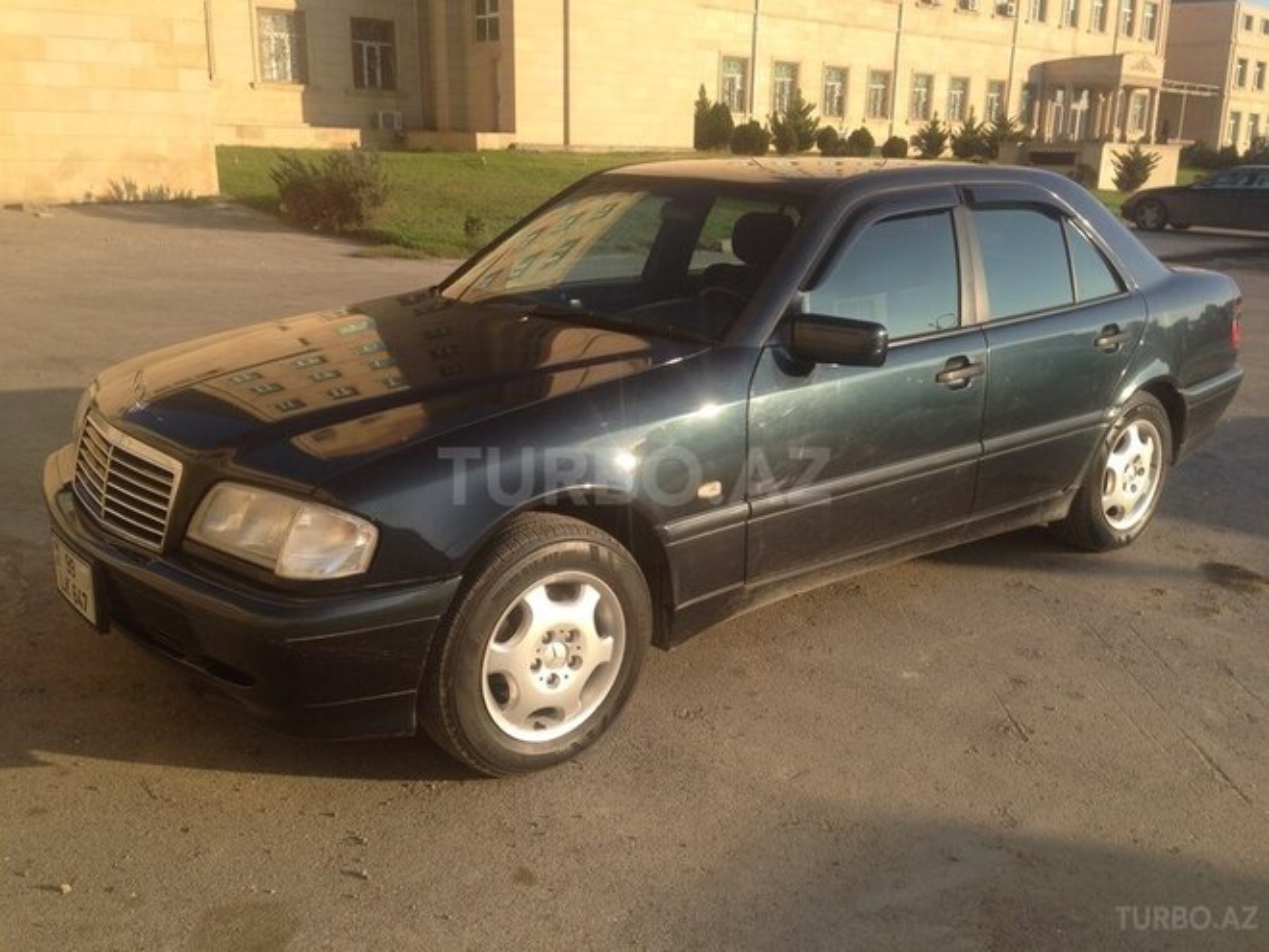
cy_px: 476
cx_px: 634
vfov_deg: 42.9
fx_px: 1210
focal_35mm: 33
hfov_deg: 55.4
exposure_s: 1/669
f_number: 2.4
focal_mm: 4.12
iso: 50
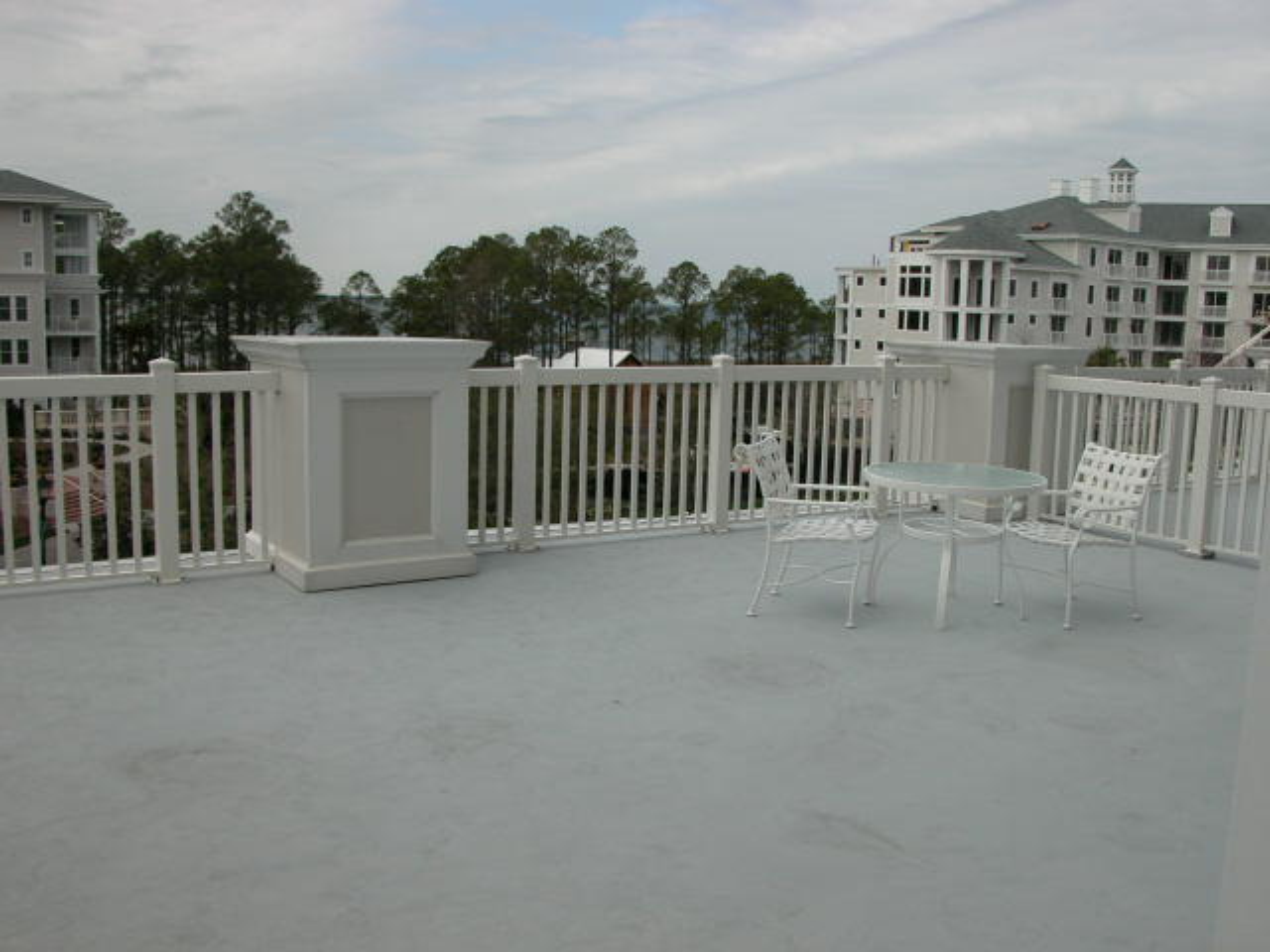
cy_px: 476
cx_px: 635
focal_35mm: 35
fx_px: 1284
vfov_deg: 40.7
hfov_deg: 52.6
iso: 100
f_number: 4.5
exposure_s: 1/824
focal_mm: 8.9
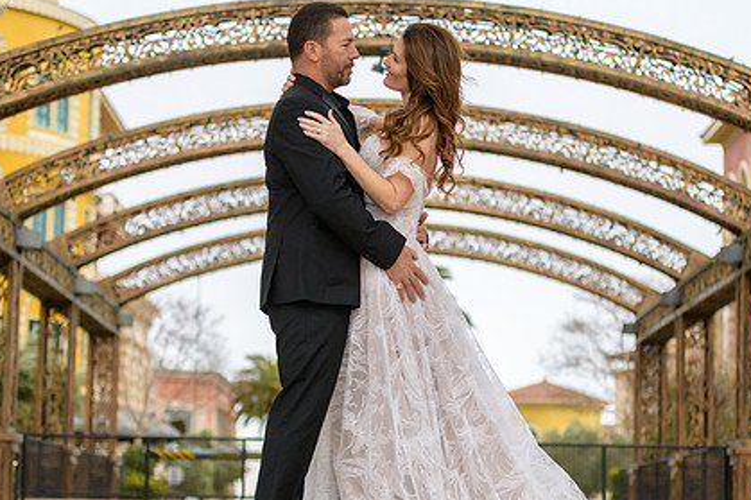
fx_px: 2023
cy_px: 331
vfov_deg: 14.1
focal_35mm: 97
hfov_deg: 21.0
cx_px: 434
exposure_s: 1/3200
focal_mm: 70
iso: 400
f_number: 2.8
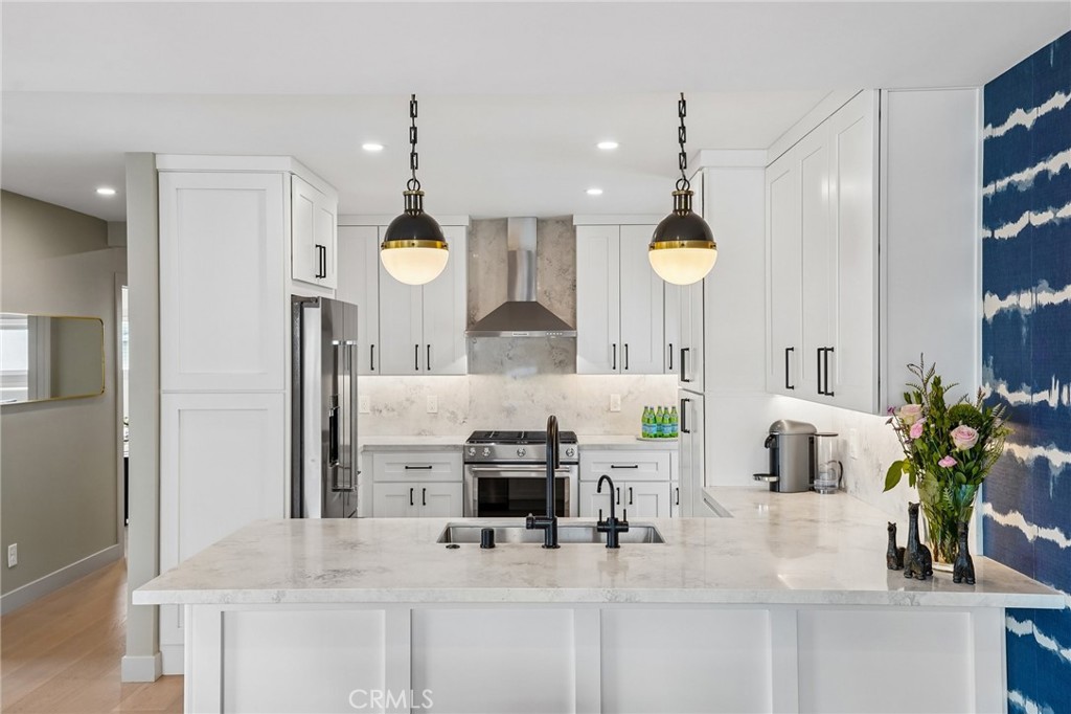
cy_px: 357
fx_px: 952
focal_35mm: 32
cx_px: 536
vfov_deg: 41.1
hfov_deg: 58.7
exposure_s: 1/30
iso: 400
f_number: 8
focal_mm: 32
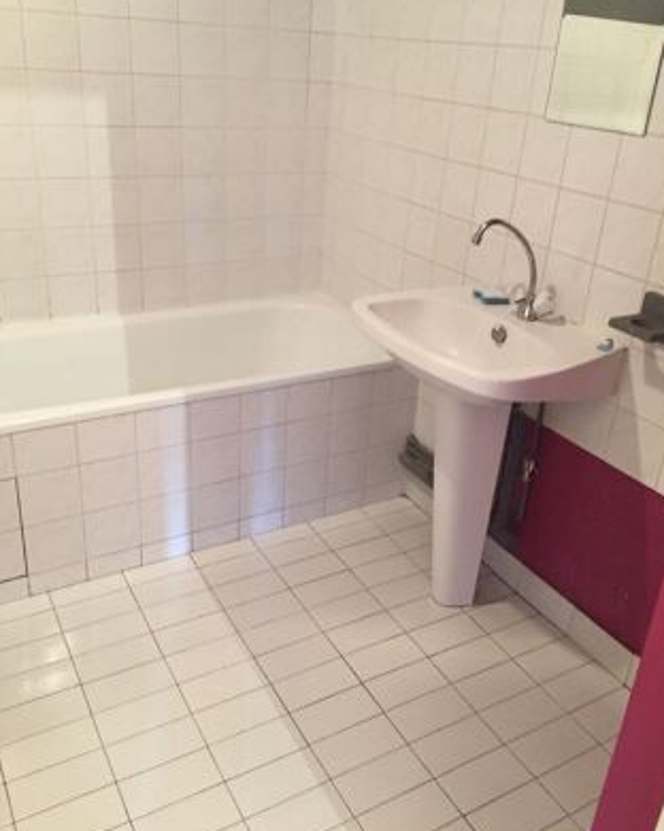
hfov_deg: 47.1
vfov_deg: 57.1
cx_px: 338
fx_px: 762
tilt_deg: -23.5
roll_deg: -5.5
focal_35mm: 31
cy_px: 391
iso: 250
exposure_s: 1/17
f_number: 2.2
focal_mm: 4.15
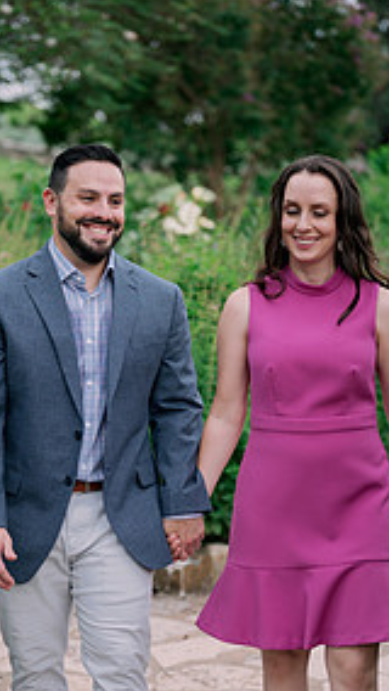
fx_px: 1520
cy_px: 404
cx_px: 120
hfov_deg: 14.5
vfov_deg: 25.6
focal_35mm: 83
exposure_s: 1/800
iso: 160
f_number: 2
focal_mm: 50
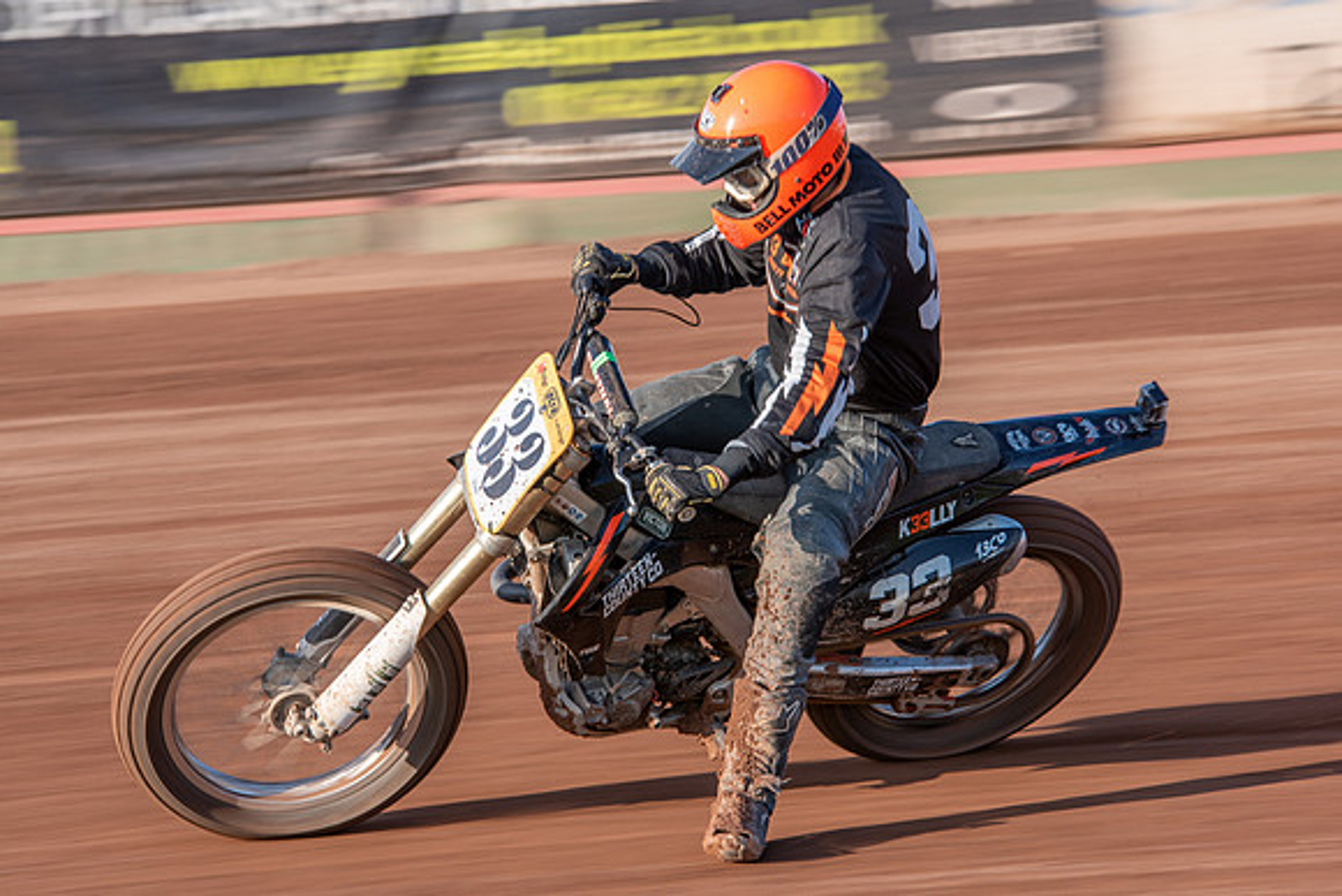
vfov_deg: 6.9
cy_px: 429
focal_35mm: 199
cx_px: 649
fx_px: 7417
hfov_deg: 10.3
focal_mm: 175
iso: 110
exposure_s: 1/125
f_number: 8
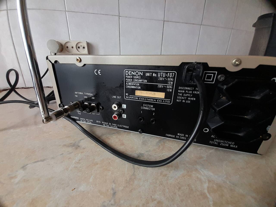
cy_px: 104
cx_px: 138
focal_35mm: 13
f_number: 2.2
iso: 125
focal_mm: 1.13
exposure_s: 1/40
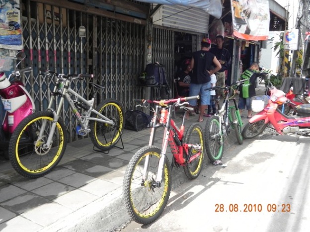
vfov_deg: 42.9
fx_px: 295
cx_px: 155
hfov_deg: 55.4
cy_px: 116
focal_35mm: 33
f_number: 5
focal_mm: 5.9
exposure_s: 1/166
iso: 160
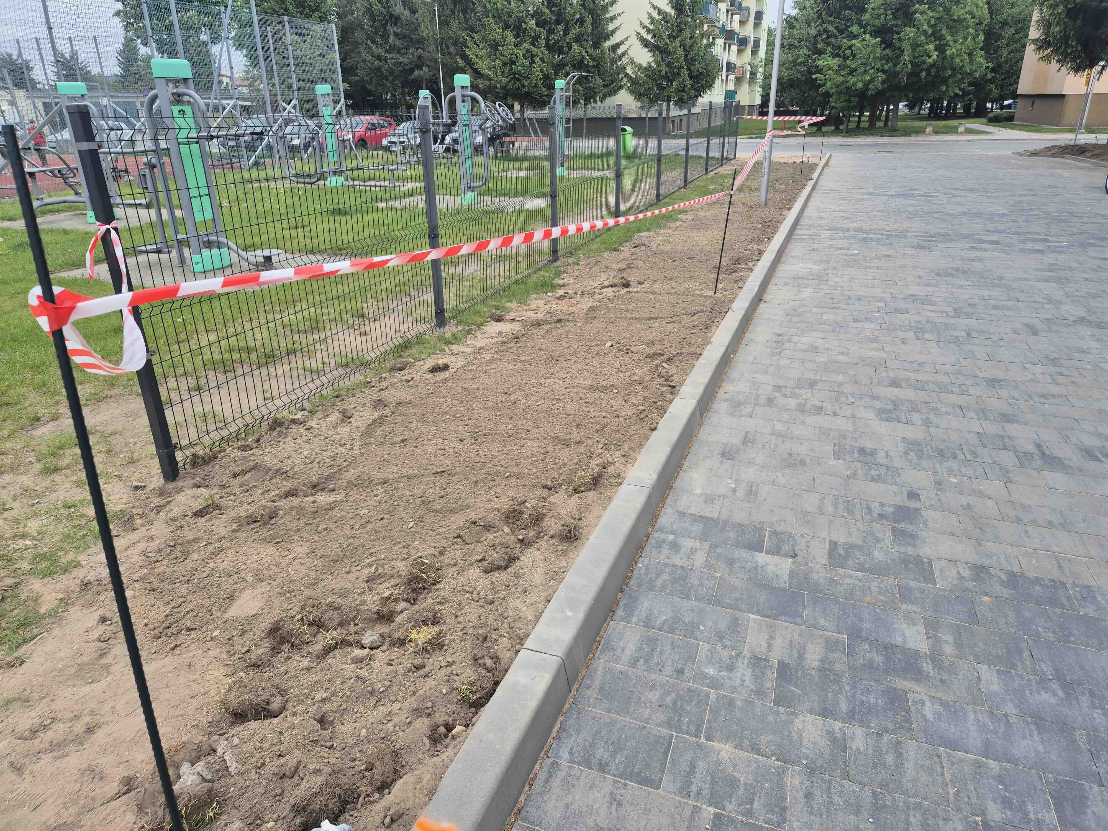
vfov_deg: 58.9
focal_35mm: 23
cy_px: 416
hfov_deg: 73.9
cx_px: 554
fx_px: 736
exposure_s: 1/684
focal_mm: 5.4
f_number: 1.8
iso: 25
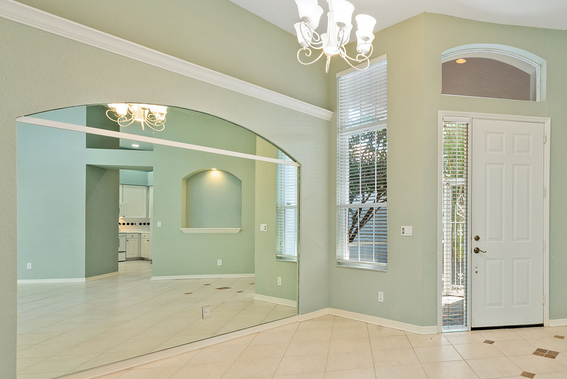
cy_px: 228
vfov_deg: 56.8
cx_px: 421
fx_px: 347
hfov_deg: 73.4
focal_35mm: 22
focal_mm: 14
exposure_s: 1/2.5
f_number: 9
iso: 100
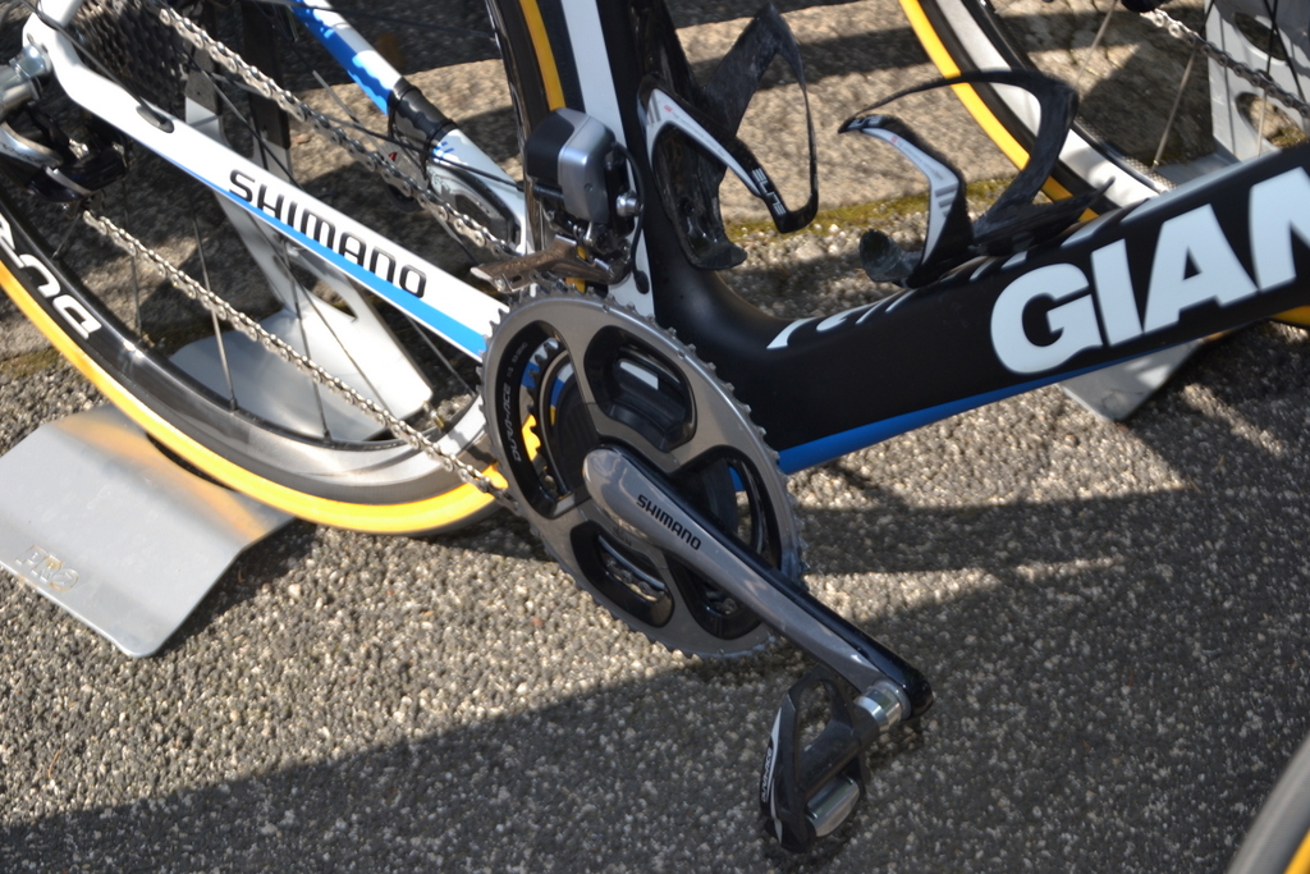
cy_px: 437
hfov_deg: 27.0
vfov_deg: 18.2
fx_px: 2729
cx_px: 655
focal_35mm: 75
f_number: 5
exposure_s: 1/200
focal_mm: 50
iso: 100
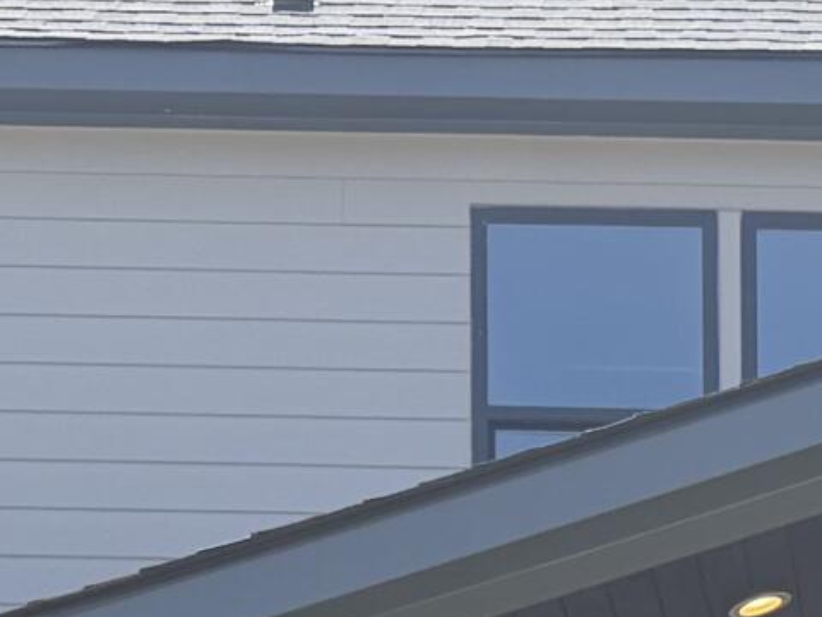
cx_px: 1185
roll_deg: +0.2
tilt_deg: +2.9
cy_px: 1512
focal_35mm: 150
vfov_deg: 8.9
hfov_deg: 12.6
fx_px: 3562
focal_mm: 6.76
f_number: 1.78
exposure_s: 1/1855
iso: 80
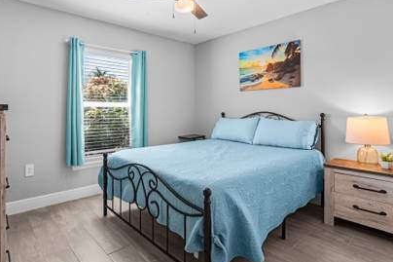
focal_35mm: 19
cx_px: 175
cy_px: 112
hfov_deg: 86.6
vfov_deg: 64.2
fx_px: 207
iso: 320
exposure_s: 1/2
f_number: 10
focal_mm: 16
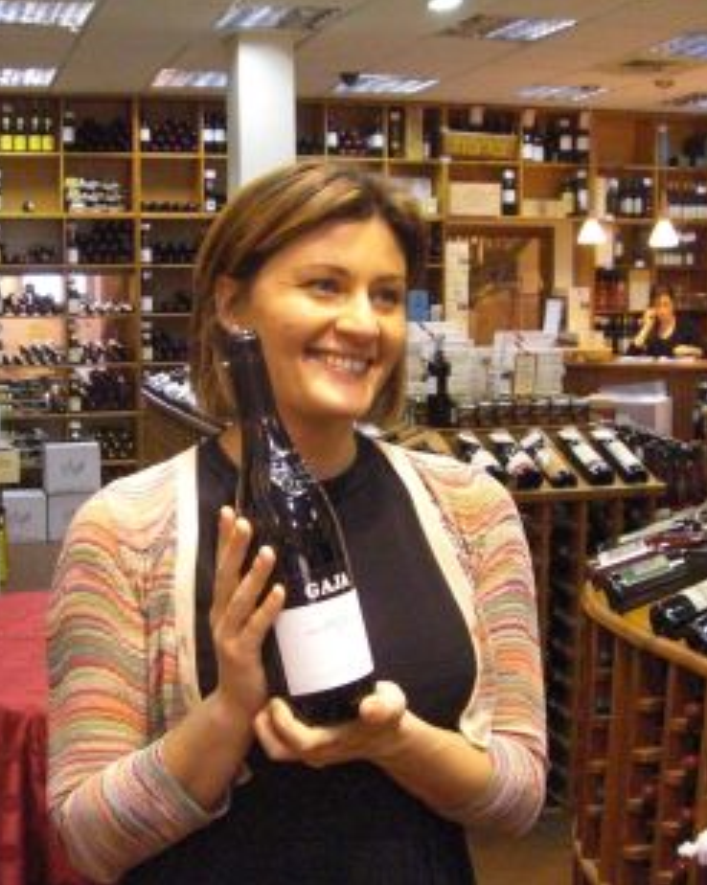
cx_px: 254
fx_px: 1309
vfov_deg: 37.4
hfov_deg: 30.1
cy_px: 441
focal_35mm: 50
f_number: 2.7
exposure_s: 1/125
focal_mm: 6.2
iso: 800
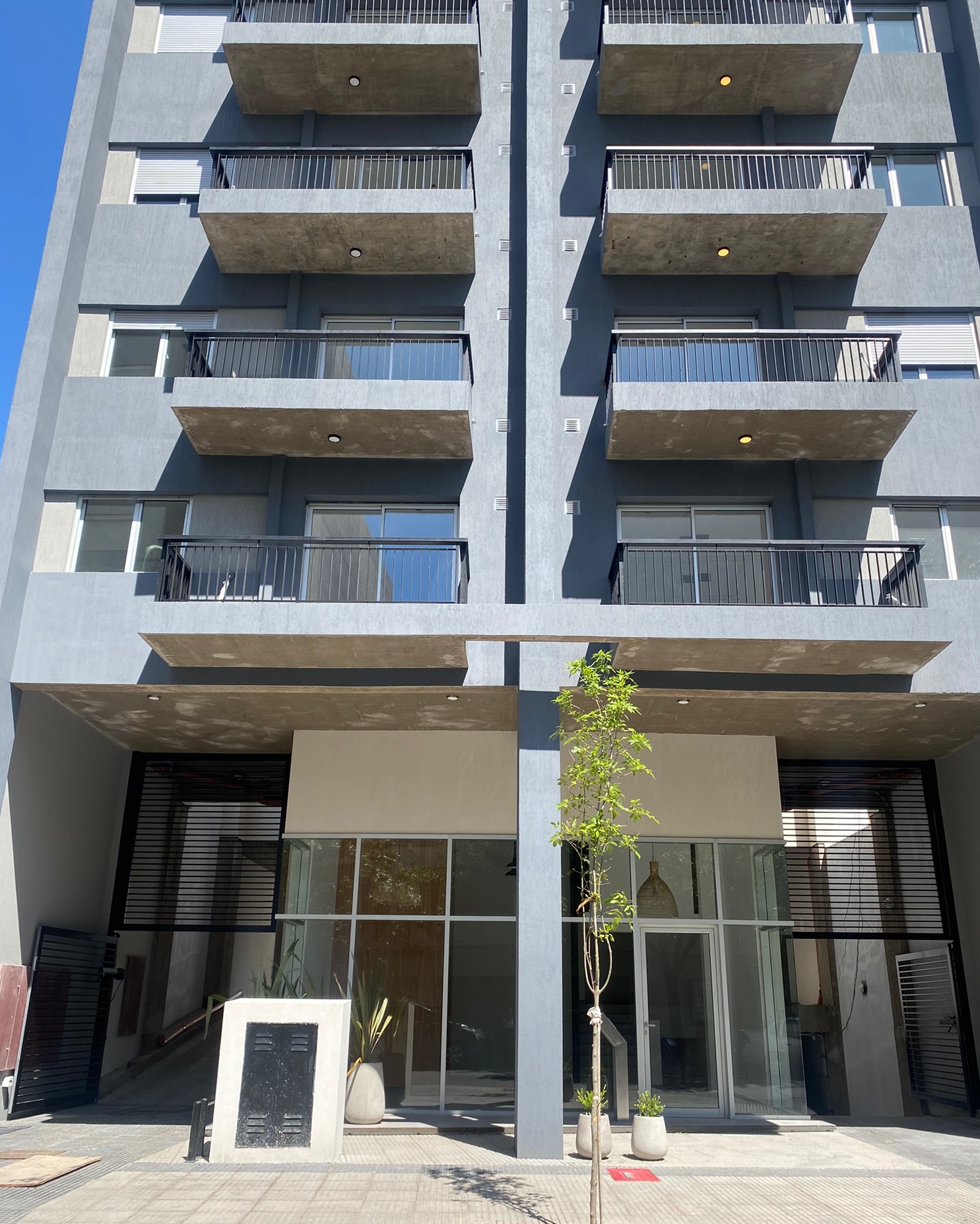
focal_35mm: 28
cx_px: 494
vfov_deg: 62.2
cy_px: 613
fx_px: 1015
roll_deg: -1.0
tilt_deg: +20.7
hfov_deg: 51.5
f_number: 1.8
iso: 32
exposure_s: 1/1608
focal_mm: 4.25
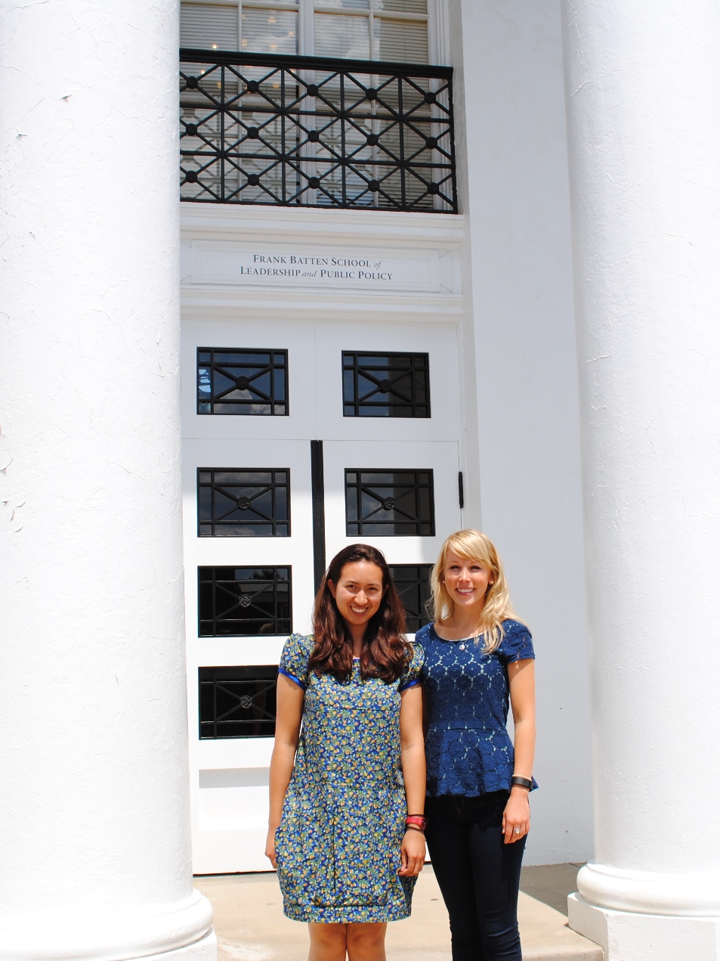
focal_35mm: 44
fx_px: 1220
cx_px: 380
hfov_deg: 32.9
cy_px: 488
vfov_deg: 42.9
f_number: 9
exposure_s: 1/320
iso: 100
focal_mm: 20
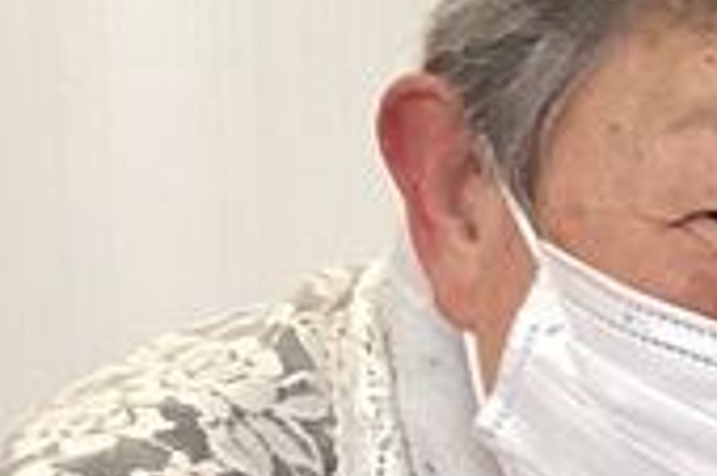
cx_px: 1965
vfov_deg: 6.9
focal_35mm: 190
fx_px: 3780
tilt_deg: -6.6
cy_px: 1040
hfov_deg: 9.2
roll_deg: -0.9
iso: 100
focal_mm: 3.3
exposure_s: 1/60
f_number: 2.4
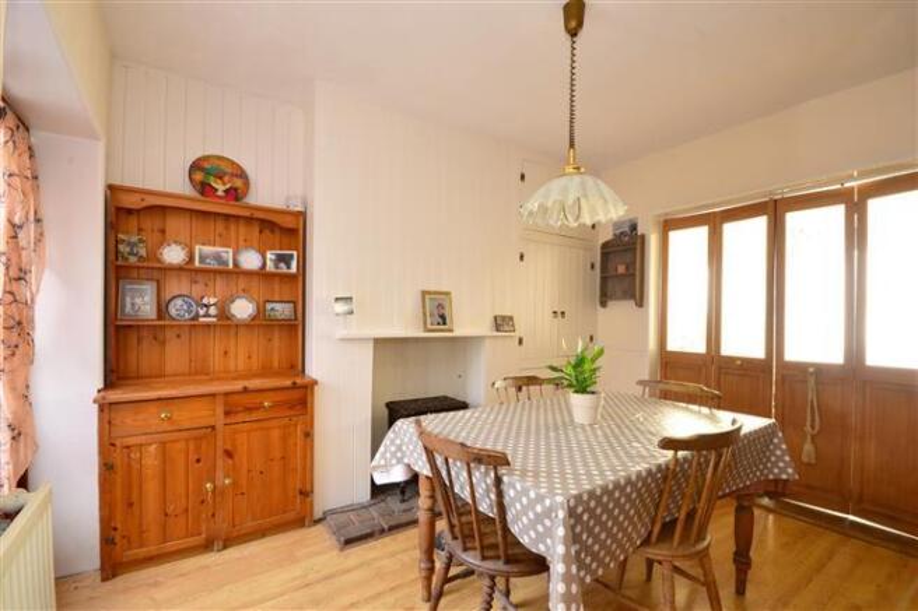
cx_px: 459
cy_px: 306
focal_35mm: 15
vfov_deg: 77.3
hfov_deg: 100.4
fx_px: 382
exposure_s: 2.5
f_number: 11
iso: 200
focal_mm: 10
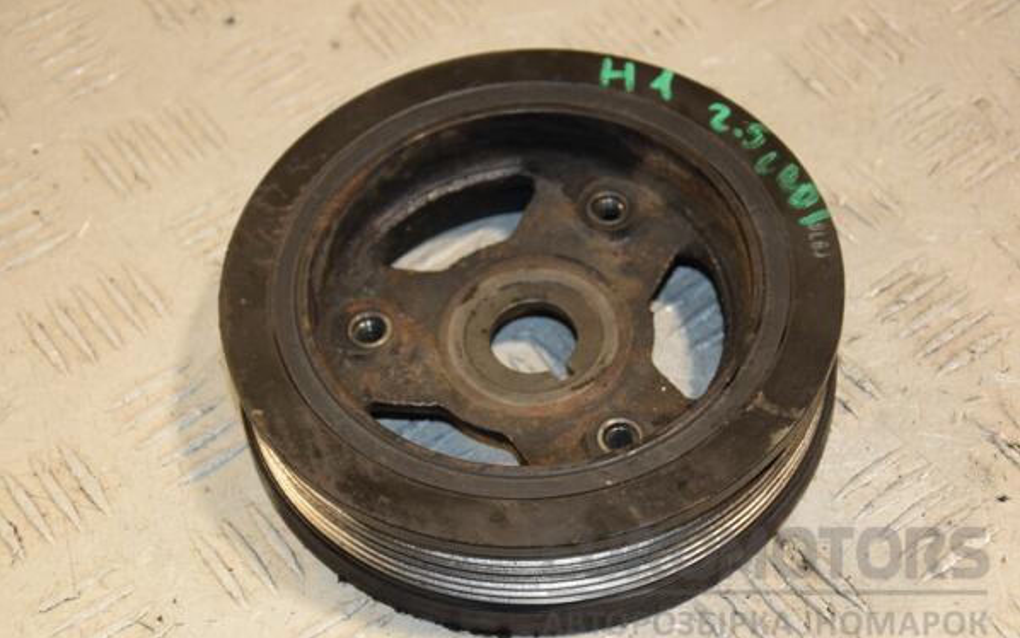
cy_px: 326
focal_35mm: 89
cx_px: 510
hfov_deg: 23.3
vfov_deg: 14.7
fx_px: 2475
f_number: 5
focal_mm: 58
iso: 800
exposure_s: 1/125
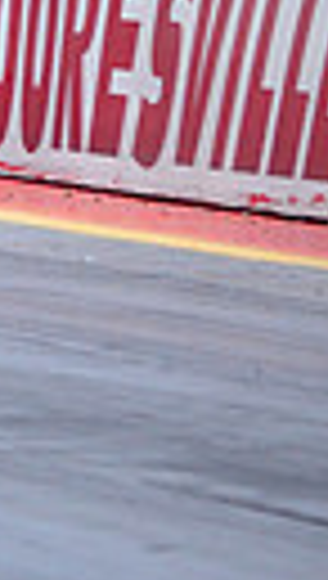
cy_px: -184
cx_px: -876
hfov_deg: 1.6
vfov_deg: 2.8
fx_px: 11898
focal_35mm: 773
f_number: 4.8
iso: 1000
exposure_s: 1/400
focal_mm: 110
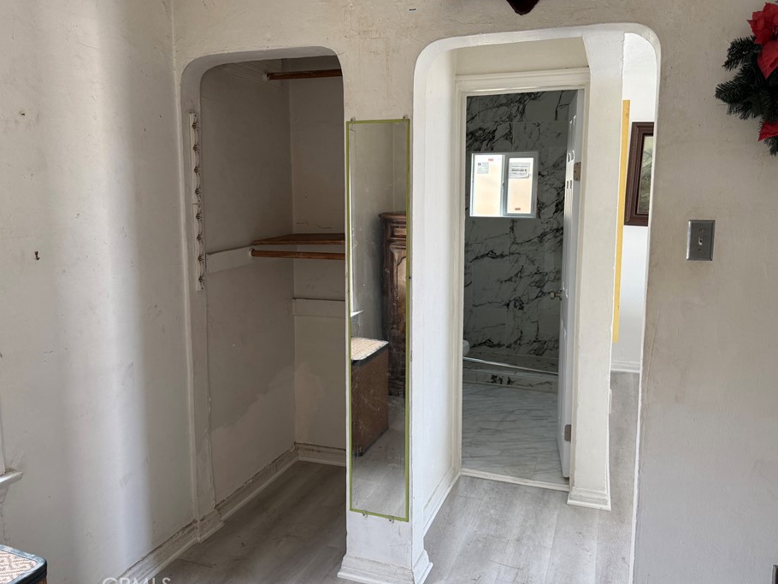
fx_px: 607
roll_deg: -0.6
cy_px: 269
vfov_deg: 51.3
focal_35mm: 27
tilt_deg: -6.8
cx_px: 398
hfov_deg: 65.3
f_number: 1.78
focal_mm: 6.76
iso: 125
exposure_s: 1/158
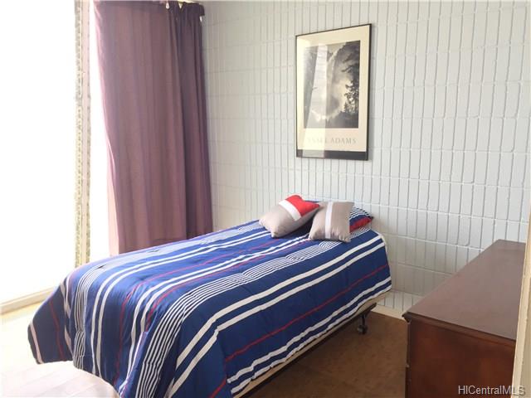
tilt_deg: -10.5
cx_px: 266
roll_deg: -1.3
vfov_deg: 48.2
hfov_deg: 61.7
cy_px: 199
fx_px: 445
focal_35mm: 29
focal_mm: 4.15
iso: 50
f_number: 2.2
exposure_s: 1/30
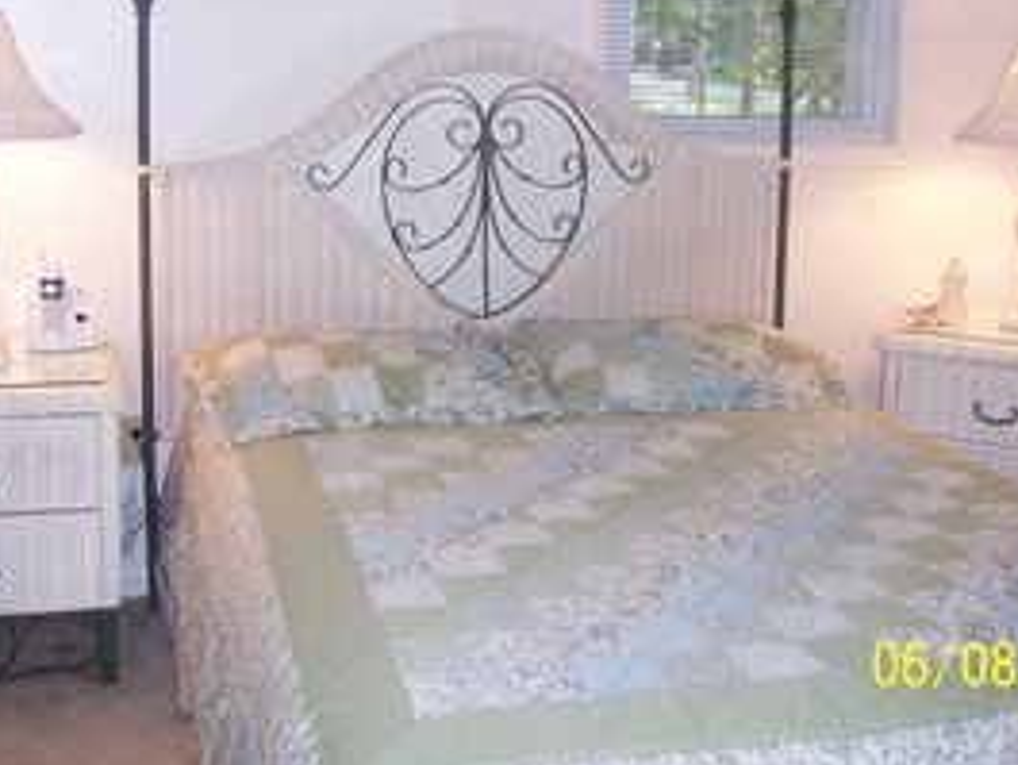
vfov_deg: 29.0
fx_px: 1471
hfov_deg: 38.2
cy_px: 265
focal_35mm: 50
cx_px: 538
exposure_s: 1/60
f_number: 3
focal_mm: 6
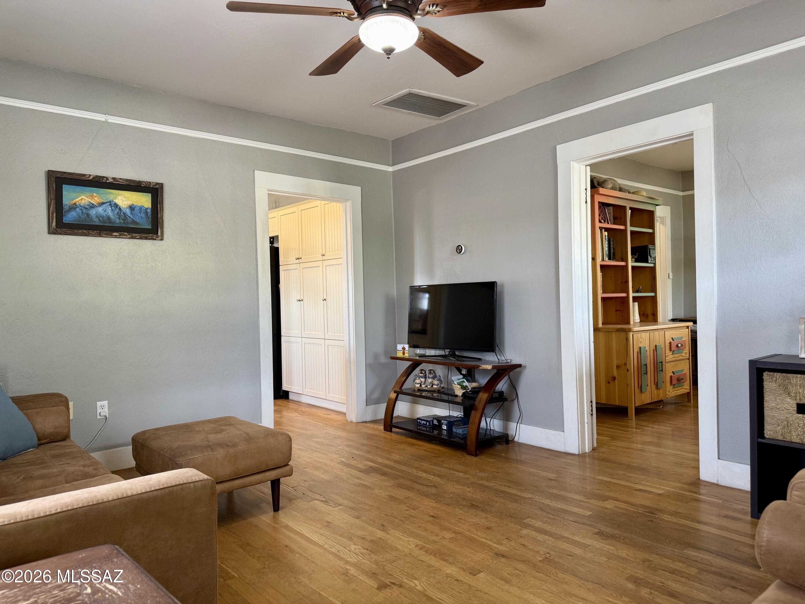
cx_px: 402
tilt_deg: +0.0
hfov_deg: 71.6
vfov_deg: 56.8
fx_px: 558
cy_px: 302
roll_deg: +1.2
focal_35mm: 24
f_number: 1.78
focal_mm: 6.76
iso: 125
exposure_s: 1/60
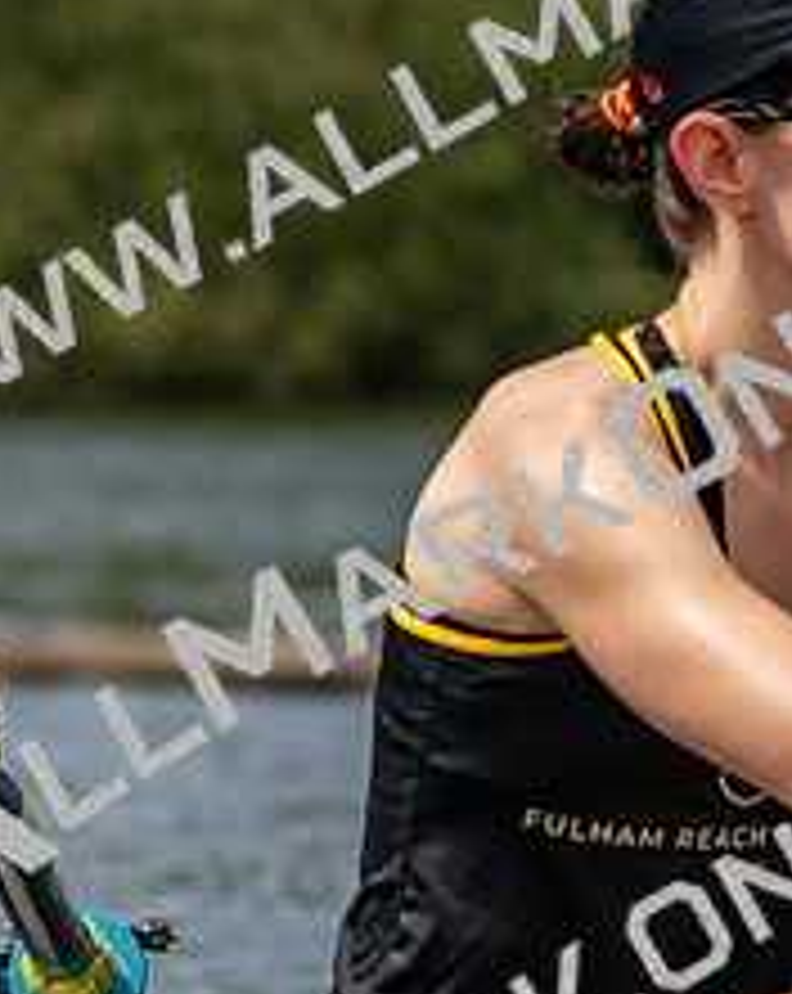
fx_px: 15954
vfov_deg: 3.6
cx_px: -508
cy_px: 533
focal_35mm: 543
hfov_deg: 2.8
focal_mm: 220
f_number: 5.6
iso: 250
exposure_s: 1/1600
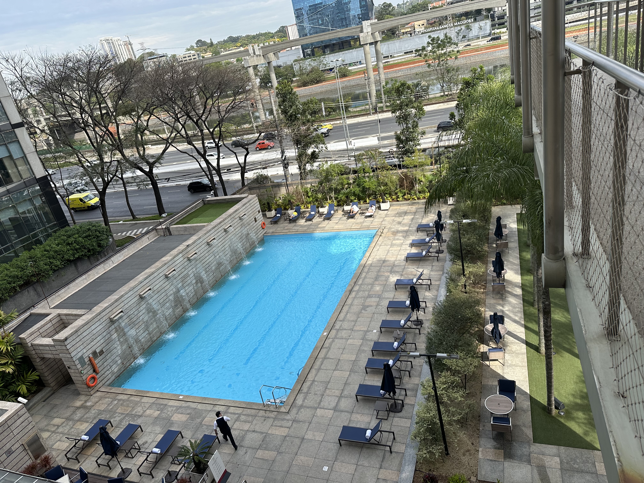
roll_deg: +12.2
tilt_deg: -22.8
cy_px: 242
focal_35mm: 24
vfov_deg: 56.8
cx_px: 322
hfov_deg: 71.6
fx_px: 446
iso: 80
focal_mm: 6.86
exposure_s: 1/2028
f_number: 1.78
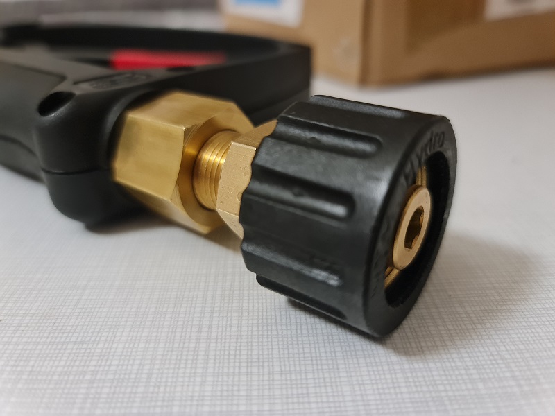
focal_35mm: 25
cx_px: 278
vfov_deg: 54.9
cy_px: 208
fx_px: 401
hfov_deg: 69.4
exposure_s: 1/25
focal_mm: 7
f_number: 1.8
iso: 500
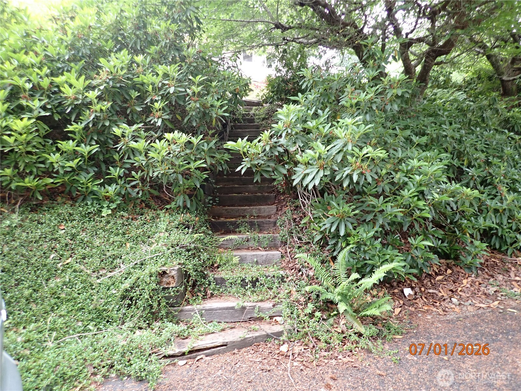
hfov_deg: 69.4
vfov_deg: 54.9
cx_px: 260
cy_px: 196
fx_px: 376
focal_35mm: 25
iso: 250
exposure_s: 1/30
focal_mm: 4.5
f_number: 2
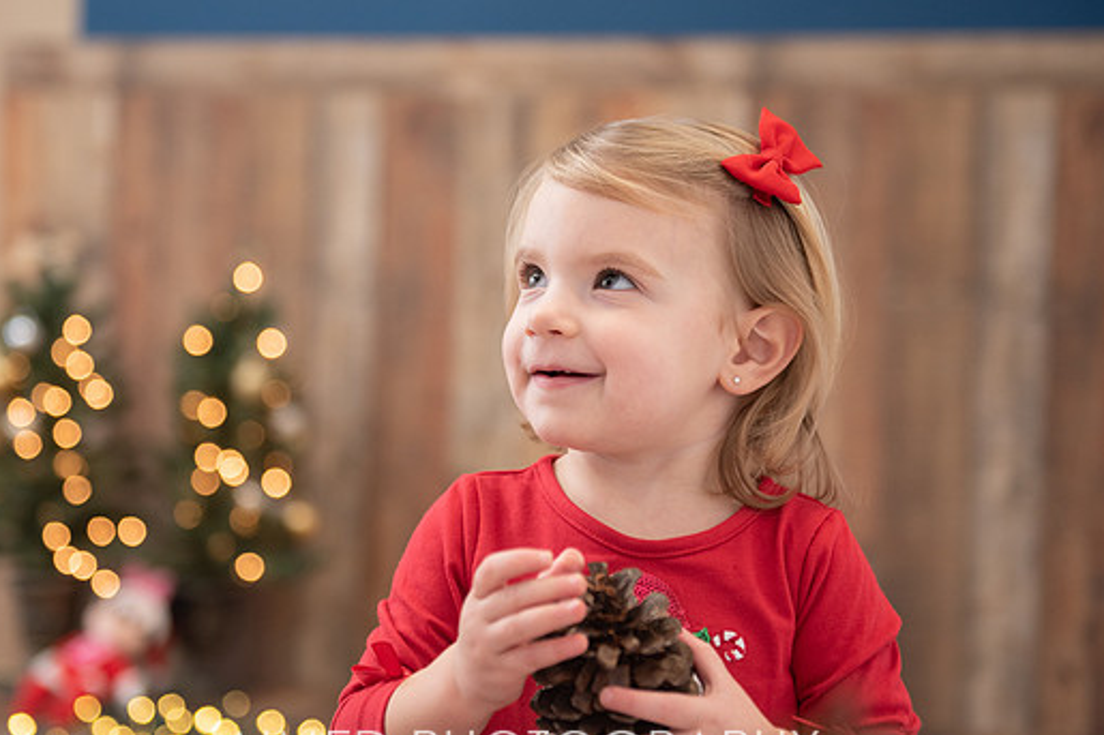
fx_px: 2207
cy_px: 379
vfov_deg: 18.9
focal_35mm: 72
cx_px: 487
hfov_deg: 28.1
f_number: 2.8
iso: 500
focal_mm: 58
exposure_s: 1/200
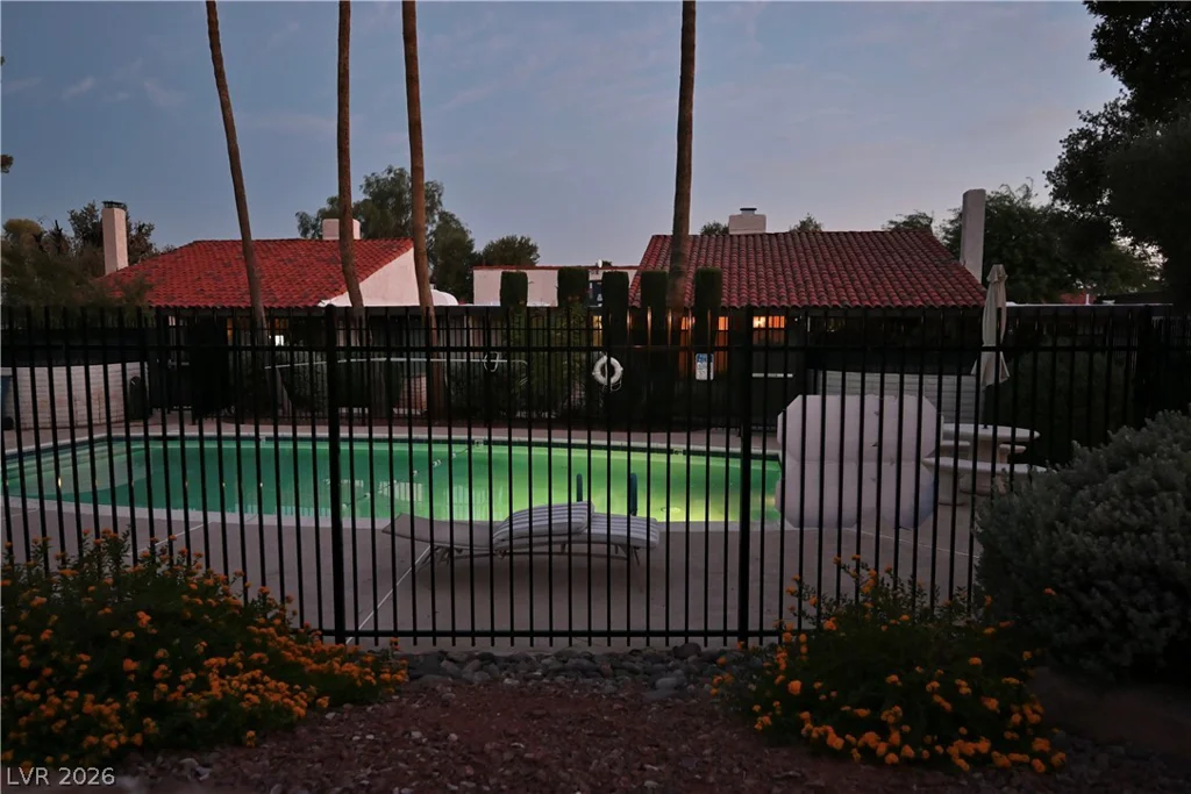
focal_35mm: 23
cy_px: 397
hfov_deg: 76.1
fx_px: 761
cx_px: 596
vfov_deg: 55.1
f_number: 4
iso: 2500
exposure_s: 1/60
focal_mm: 23
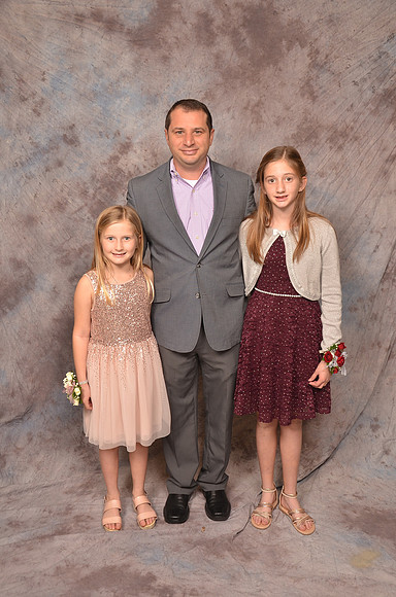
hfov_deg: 35.3
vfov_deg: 51.4
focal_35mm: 38
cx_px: 198
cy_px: 298
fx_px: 622
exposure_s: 1/60
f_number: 5.6
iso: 200
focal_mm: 25
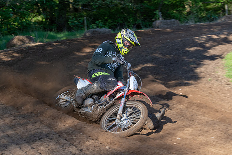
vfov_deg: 14.4
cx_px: 106
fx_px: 612
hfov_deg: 21.4
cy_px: 82
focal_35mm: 95
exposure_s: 1/320
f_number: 6.3
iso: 320
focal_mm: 45
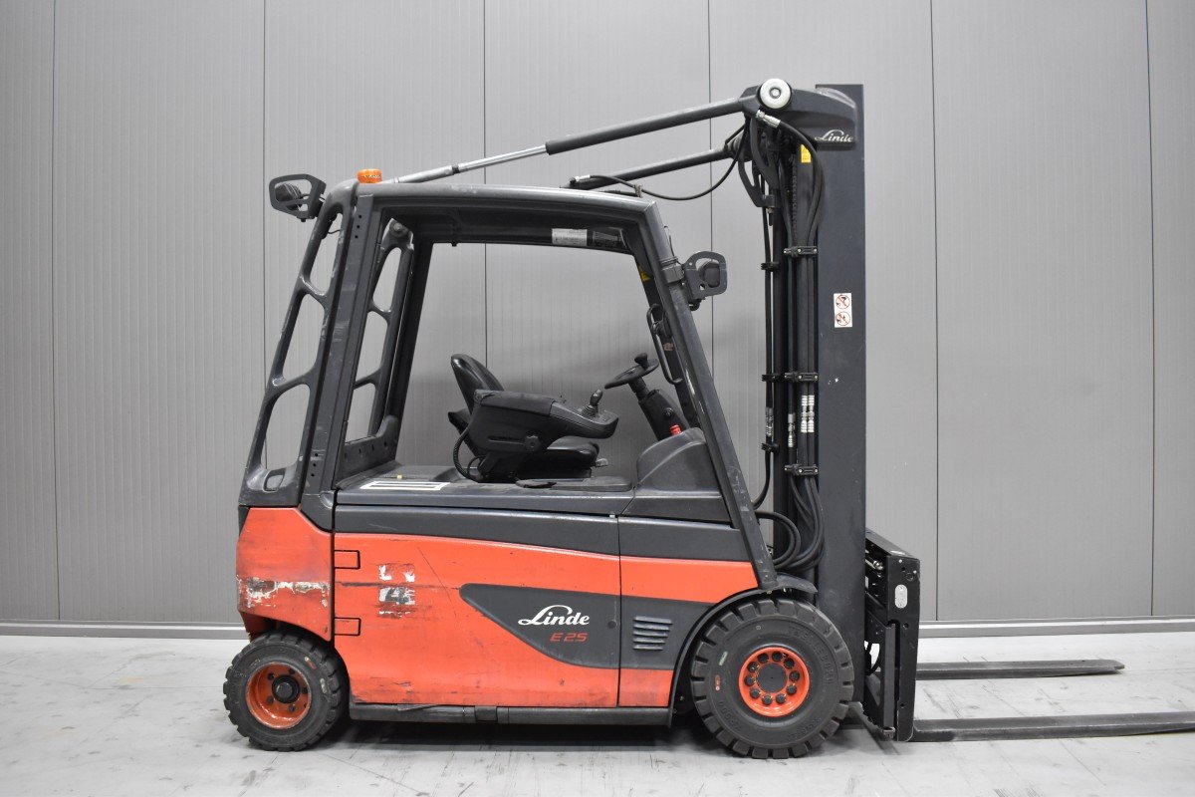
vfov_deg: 43.6
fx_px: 996
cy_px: 398
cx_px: 598
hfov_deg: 61.9
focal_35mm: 30
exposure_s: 1/30
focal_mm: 20
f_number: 4.5
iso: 1600
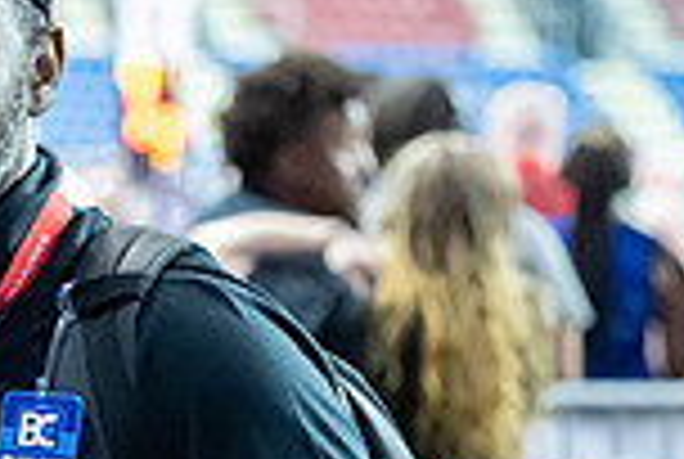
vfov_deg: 4.7
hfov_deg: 6.9
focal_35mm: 294
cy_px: 623
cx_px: -298
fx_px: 5597
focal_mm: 70
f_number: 2.8
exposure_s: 1/800
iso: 16000
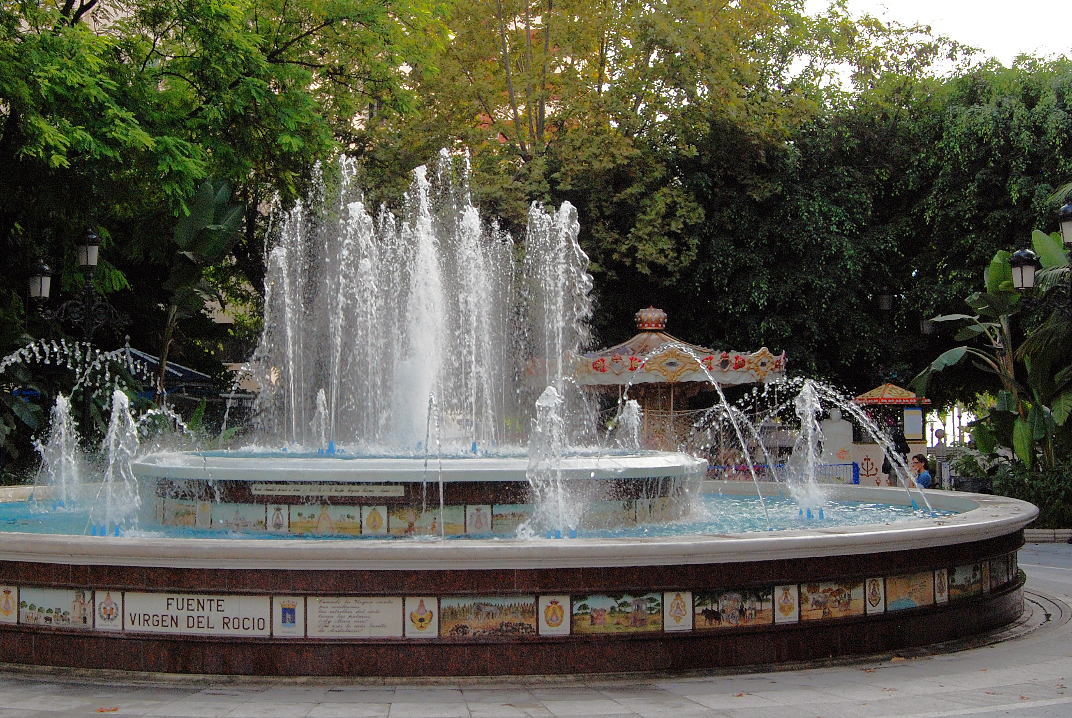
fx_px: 1461
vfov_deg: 27.6
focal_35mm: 49
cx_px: 555
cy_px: 369
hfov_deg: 40.3
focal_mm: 22
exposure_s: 1/160
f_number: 7.1
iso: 400
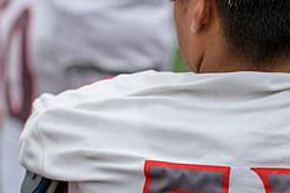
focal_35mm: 305
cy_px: 158
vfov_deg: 4.5
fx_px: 2457
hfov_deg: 6.7
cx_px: 224
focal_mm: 120
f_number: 2.8
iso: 110
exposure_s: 1/500
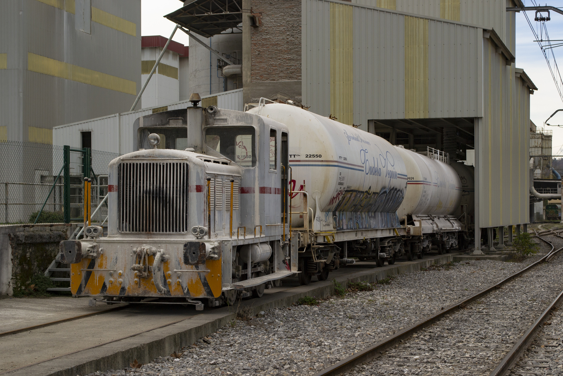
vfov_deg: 19.7
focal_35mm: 69
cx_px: 282
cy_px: 188
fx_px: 1079
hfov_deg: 29.2
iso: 200
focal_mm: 46
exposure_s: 1/320
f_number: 9
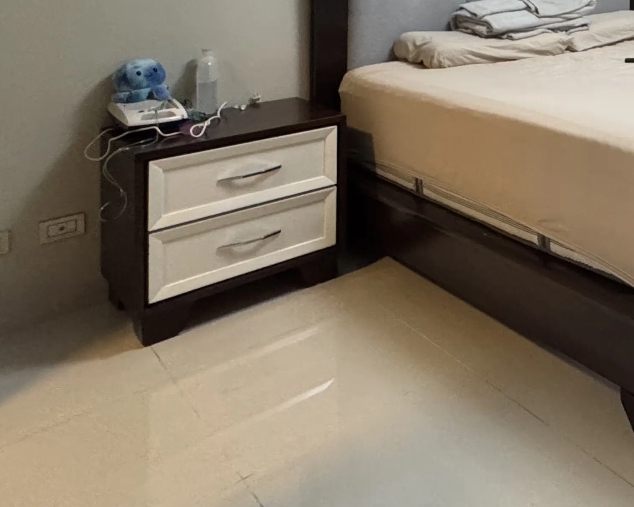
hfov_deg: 40.2
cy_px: -51
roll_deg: +0.3
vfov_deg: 34.6
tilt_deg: -1.0
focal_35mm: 37
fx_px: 694
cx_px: 690
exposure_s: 1/60
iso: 500
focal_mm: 2.22
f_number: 2.2
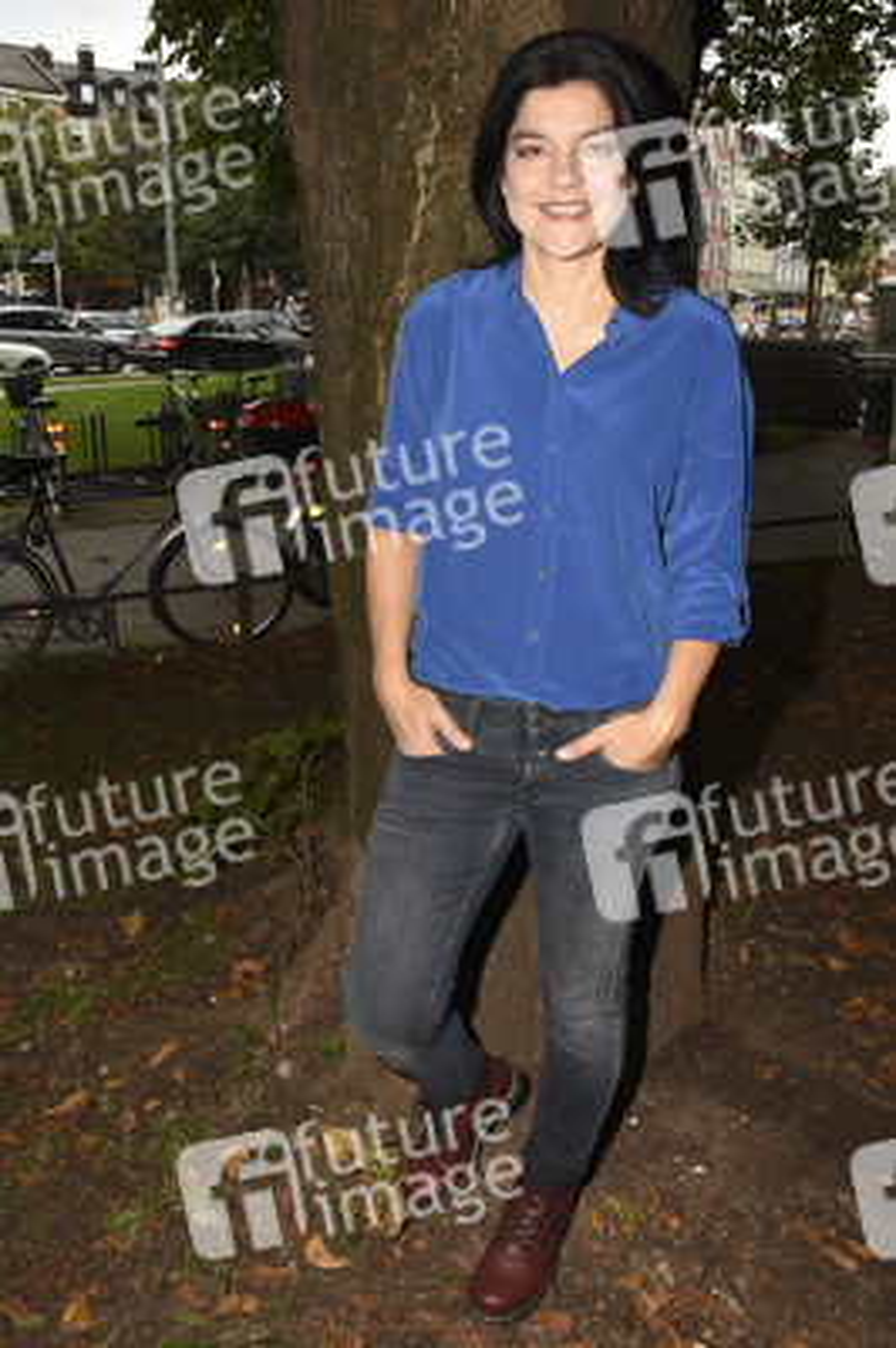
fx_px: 1122
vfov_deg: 62.0
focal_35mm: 30
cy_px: 674
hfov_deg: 43.5
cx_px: 448
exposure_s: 1/160
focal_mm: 20
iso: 160
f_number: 6.3
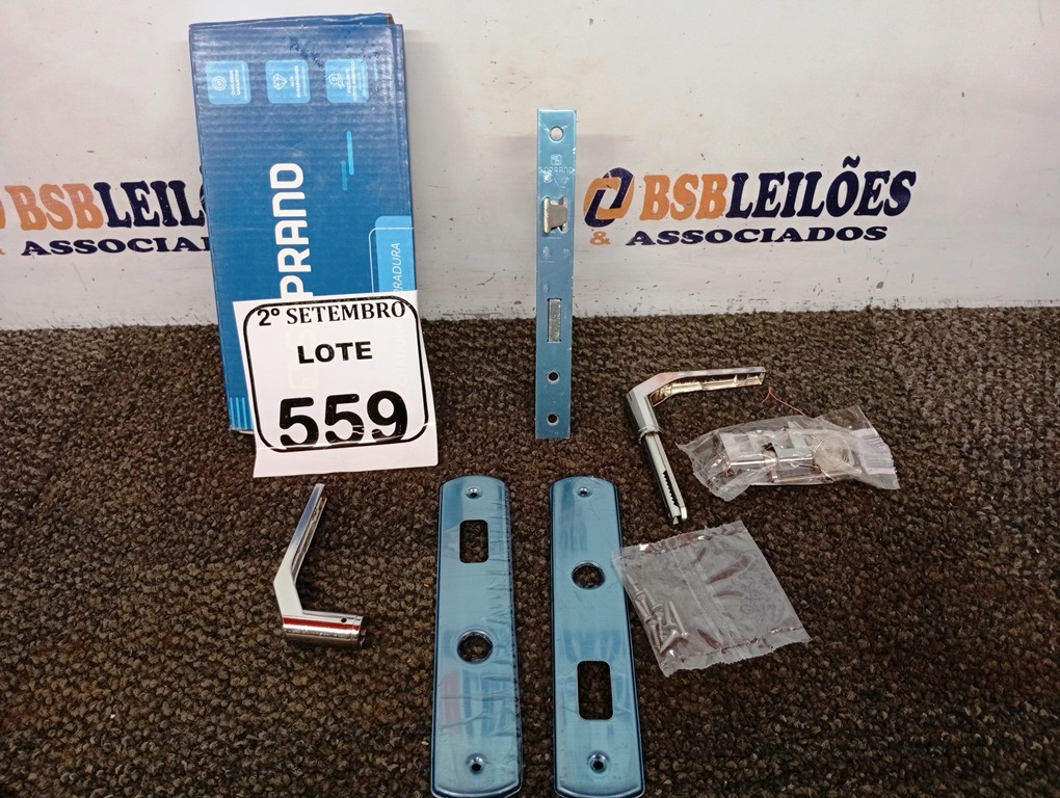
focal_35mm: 27
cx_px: 530
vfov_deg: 51.5
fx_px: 828
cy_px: 399
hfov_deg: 65.2
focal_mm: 3.98
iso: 371
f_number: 1.8
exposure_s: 1/30
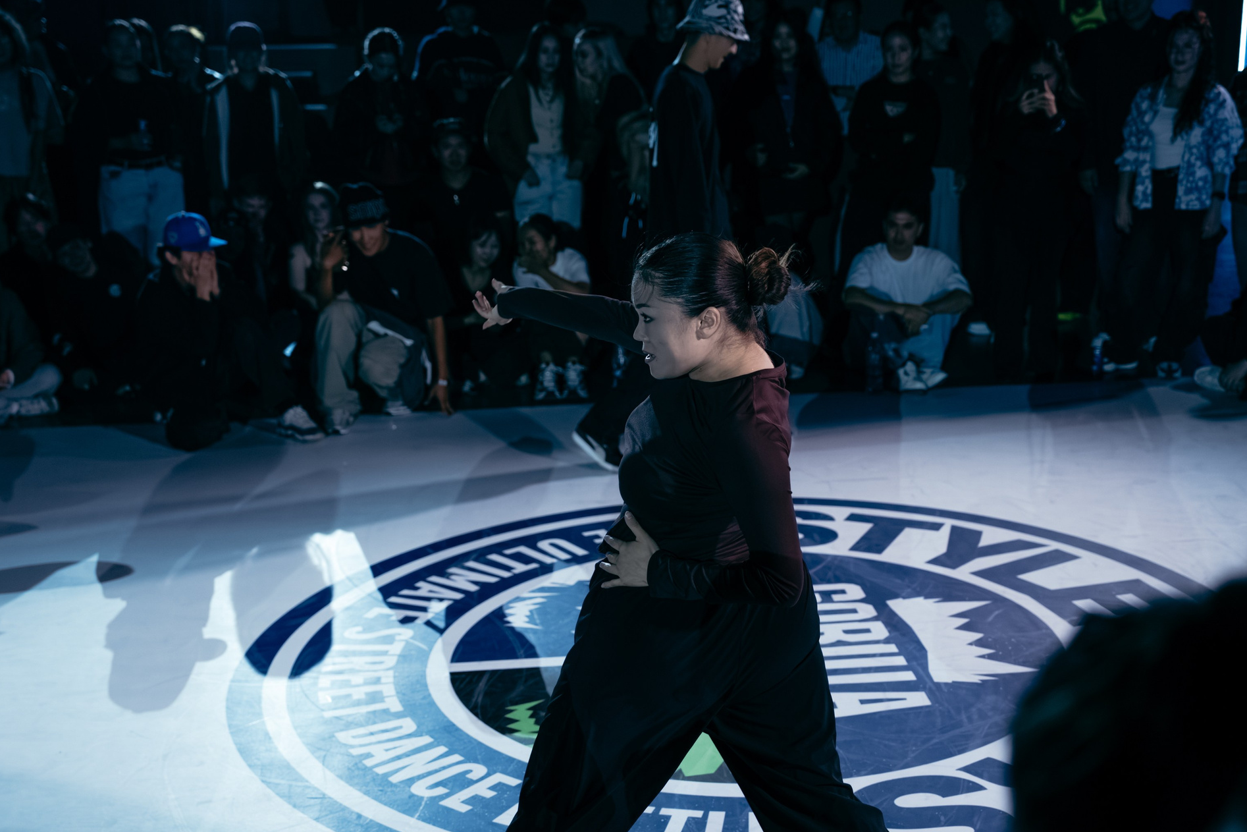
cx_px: 683
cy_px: 481
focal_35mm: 50
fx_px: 1732
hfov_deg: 39.6
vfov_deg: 27.0
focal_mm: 37
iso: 3200
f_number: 2.8
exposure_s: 1/800
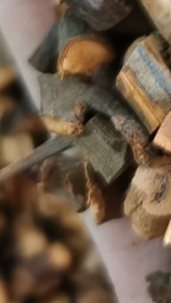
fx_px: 1023
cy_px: -213
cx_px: 415
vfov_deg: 15.0
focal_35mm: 127
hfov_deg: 8.7
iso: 400
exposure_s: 1/33.3
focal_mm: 5.58
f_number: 1.8
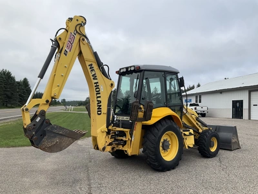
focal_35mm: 29
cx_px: 129
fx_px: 216
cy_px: 97
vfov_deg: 48.2
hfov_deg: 61.7
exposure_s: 1/929
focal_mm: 3
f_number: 1.8
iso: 25
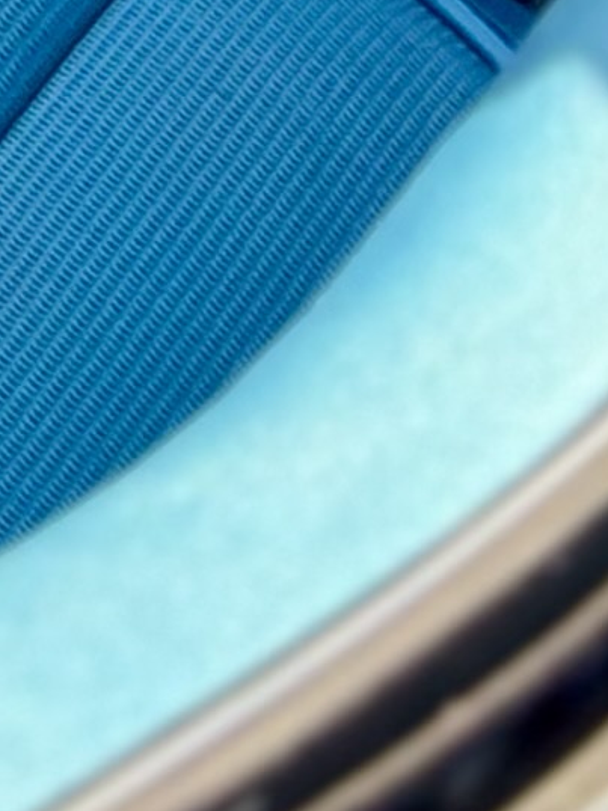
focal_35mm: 360
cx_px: -1655
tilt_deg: -33.8
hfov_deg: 3.9
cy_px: -1495
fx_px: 8437
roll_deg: -2.5
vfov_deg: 5.2
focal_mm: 6.76
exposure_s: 1/242
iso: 160
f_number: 1.78
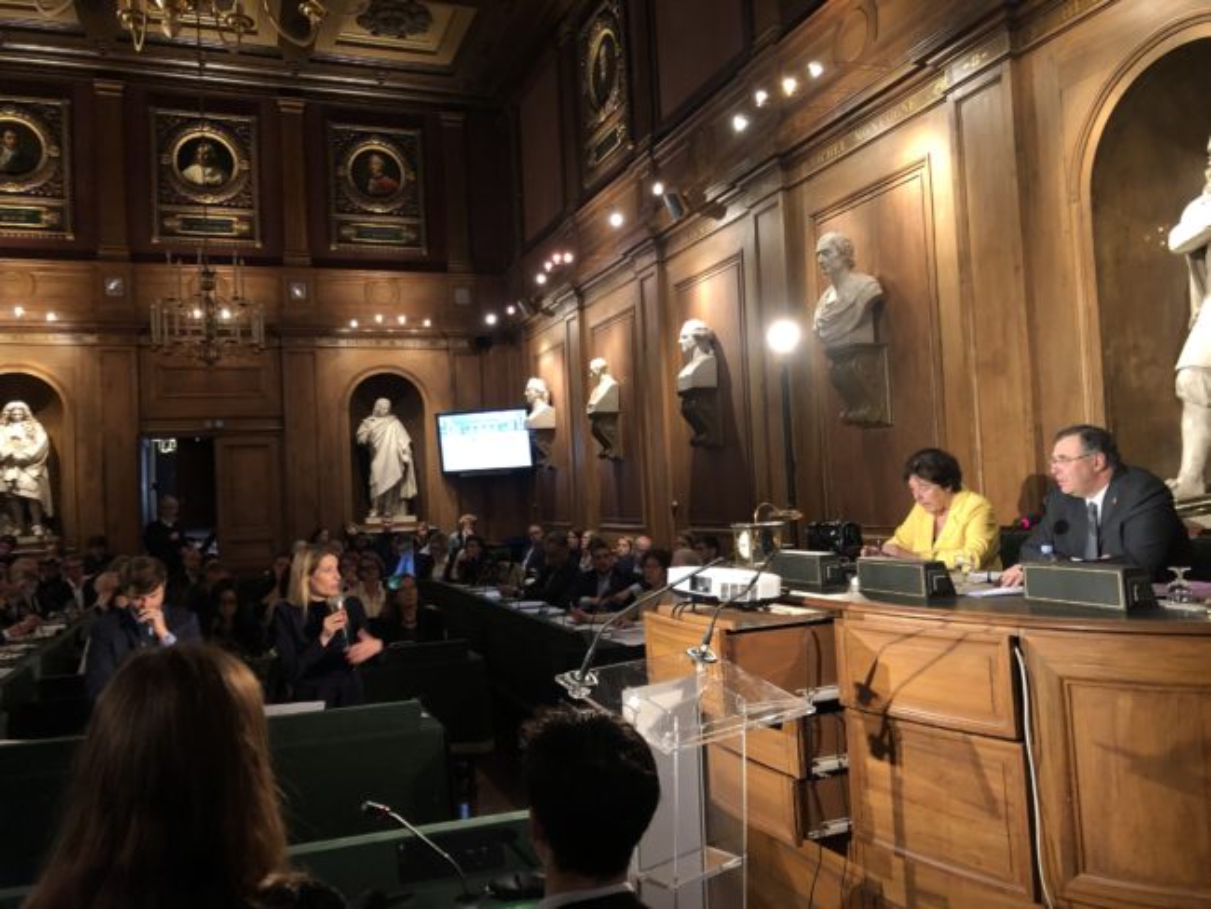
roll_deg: +3.3
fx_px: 980
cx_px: 606
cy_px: 454
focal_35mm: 28
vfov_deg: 49.8
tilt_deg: +1.2
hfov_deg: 63.4
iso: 100
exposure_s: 1/11
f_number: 1.8
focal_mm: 3.99
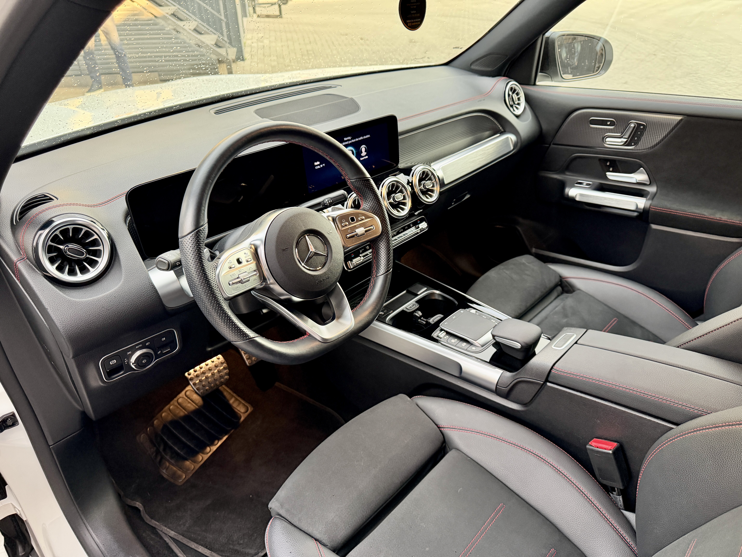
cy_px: 278
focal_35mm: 24
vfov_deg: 56.8
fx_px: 514
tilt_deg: -31.5
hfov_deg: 71.6
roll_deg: +2.5
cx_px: 371
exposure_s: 1/60
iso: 500
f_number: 1.78
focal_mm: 6.76
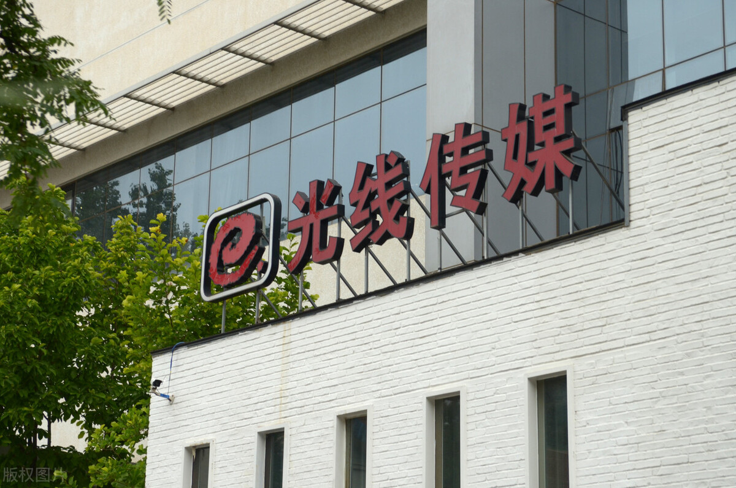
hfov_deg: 24.7
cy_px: 244
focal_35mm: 82
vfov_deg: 16.5
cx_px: 368
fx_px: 1683
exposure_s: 1/30
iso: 320
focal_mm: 55
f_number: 5
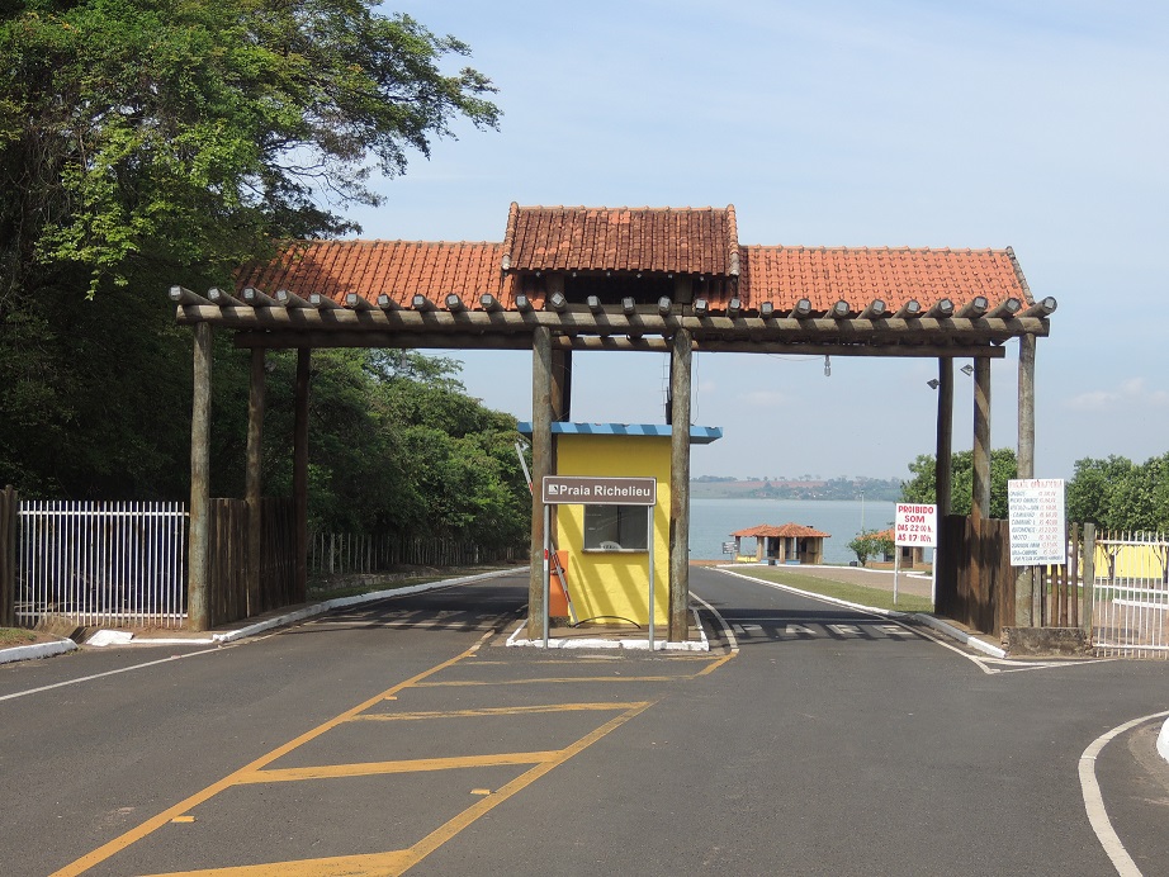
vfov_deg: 24.4
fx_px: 2027
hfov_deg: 32.2
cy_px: 438
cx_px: 584
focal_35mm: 60
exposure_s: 1/800
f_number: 3.7
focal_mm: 10.7
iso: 100
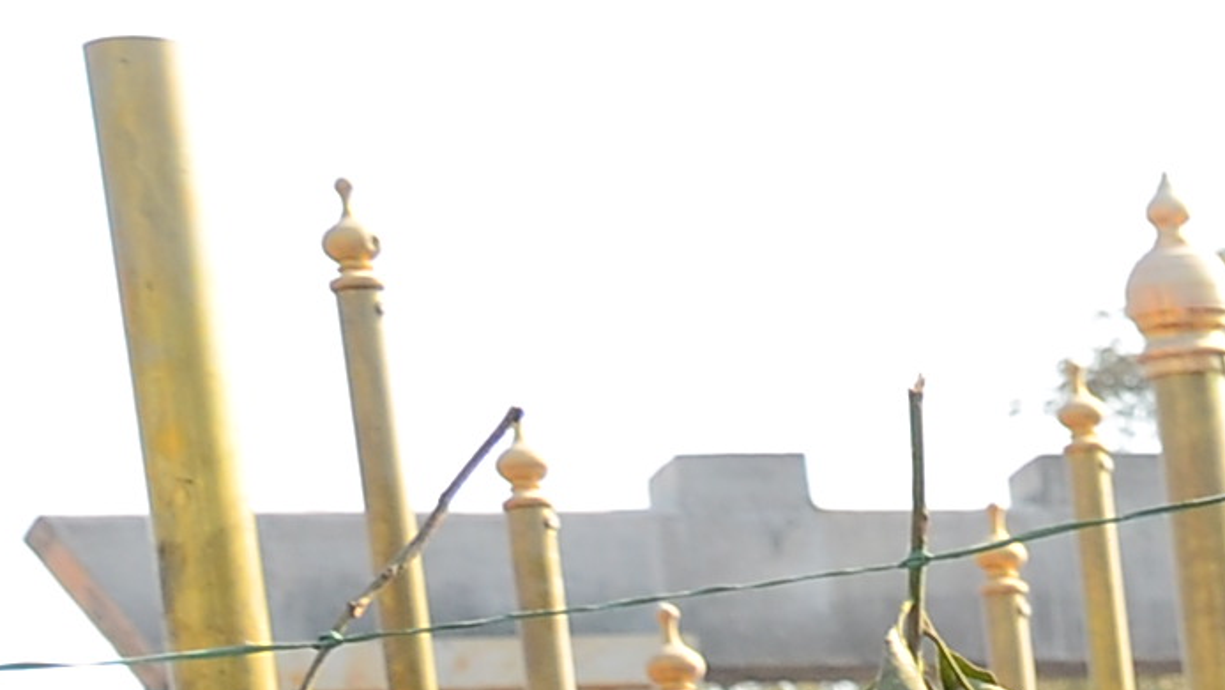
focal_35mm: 184
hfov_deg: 10.4
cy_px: 1959
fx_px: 5977
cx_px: 2706
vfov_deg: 6.2
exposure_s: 1/320
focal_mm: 22
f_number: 6.3
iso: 200
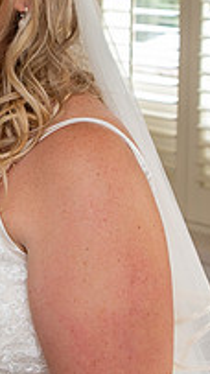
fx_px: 1269
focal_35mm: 128
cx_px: -61
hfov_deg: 9.3
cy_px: 93
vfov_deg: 16.7
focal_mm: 24
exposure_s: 1/100
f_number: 2.8
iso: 160
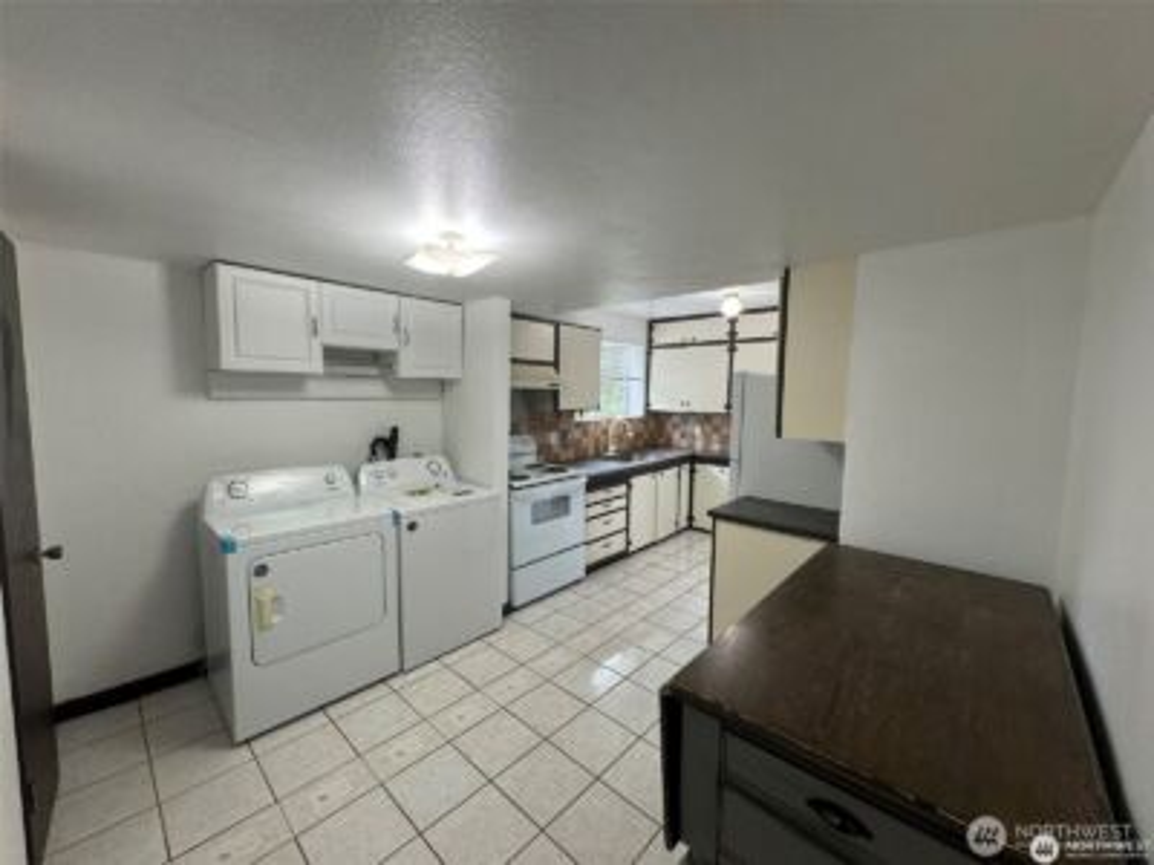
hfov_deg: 102.1
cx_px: 577
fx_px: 467
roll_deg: -0.7
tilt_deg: -4.4
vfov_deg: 85.7
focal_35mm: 14
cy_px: 432
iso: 200
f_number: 2.2
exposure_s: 1/120
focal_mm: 2.22
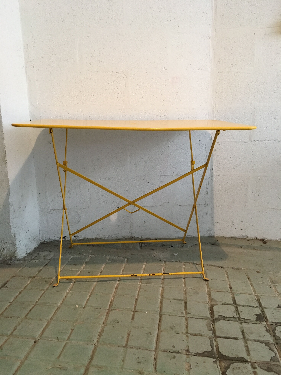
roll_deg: +2.4
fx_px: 314
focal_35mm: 29
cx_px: 140
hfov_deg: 48.2
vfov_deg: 61.7
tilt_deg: -12.1
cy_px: 188
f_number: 2.2
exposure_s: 1/33
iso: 200
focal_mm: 4.15
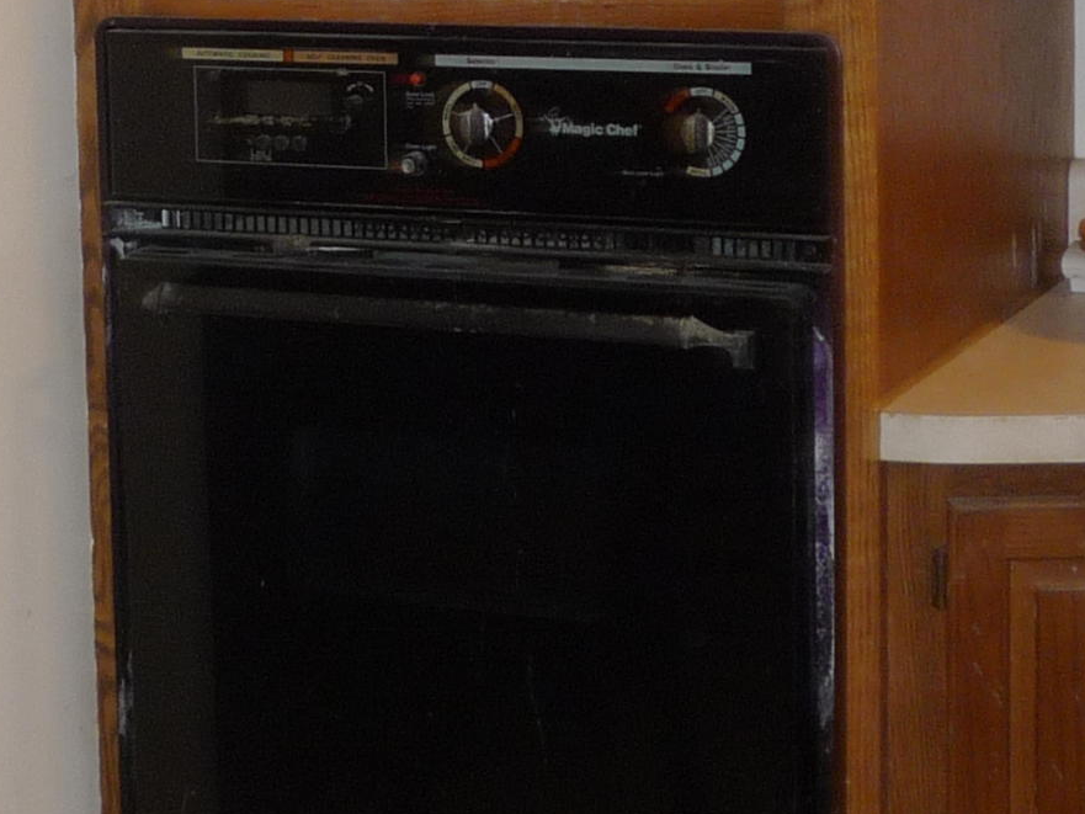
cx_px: 275
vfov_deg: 13.4
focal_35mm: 109
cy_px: 58
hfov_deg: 17.9
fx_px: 3417
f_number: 3.3
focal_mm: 5.2
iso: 100
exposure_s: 1/8
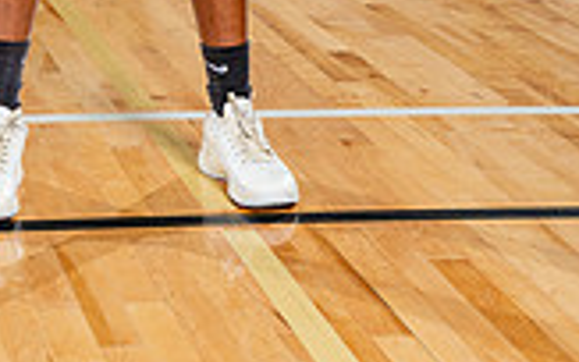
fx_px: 1957
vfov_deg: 9.7
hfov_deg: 16.6
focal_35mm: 124
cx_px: 75
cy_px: -419
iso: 200
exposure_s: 1/250
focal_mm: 44
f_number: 5.6
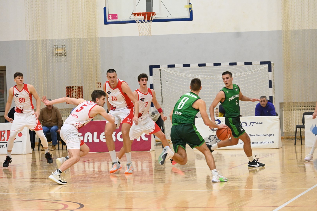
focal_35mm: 165
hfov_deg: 12.5
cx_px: 158
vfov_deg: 8.3
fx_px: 1453
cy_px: 106
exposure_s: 1/500
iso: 4000
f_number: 6.3
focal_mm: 110
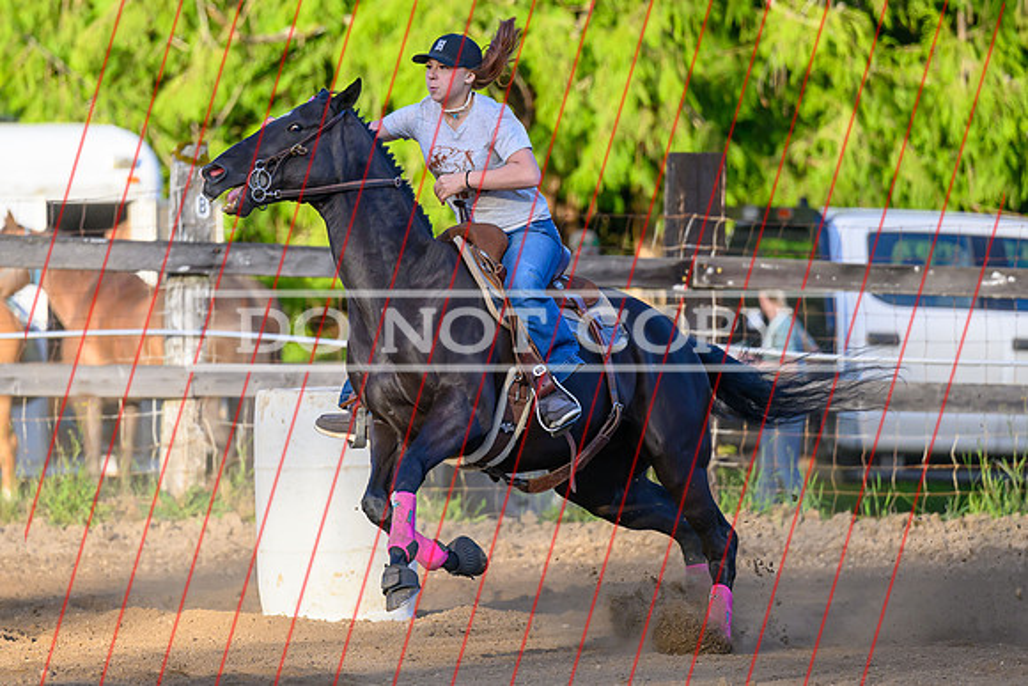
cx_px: 451
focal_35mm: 335
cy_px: 320
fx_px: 9582
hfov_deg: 6.1
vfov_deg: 4.1
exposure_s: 1/2500
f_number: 2.8
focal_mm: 200
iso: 560
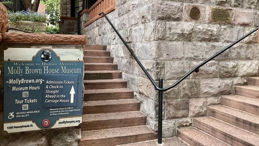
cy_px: 55
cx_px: 130
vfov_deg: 37.6
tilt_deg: -1.2
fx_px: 213
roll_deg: -0.8
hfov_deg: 62.6
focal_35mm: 31
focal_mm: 3.99
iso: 250
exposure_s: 1/40
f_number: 1.8
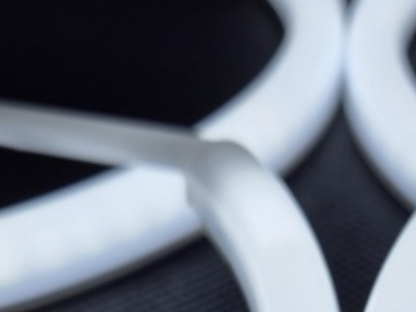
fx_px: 1009
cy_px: 517
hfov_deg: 22.8
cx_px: 369
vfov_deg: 15.6
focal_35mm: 84
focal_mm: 5.4
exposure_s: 1/1852
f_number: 1.8
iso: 25
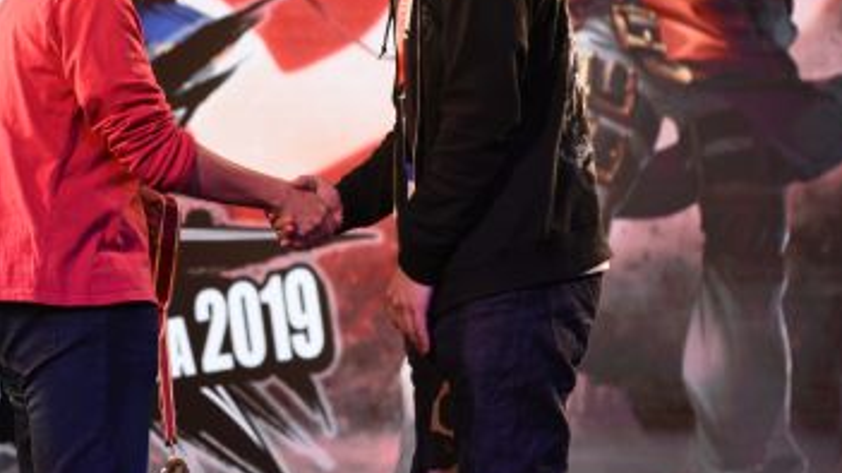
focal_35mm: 107
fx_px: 2388
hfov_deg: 20.0
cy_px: 104
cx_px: 302
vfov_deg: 11.3
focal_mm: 70
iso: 1250
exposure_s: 1/640
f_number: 2.8
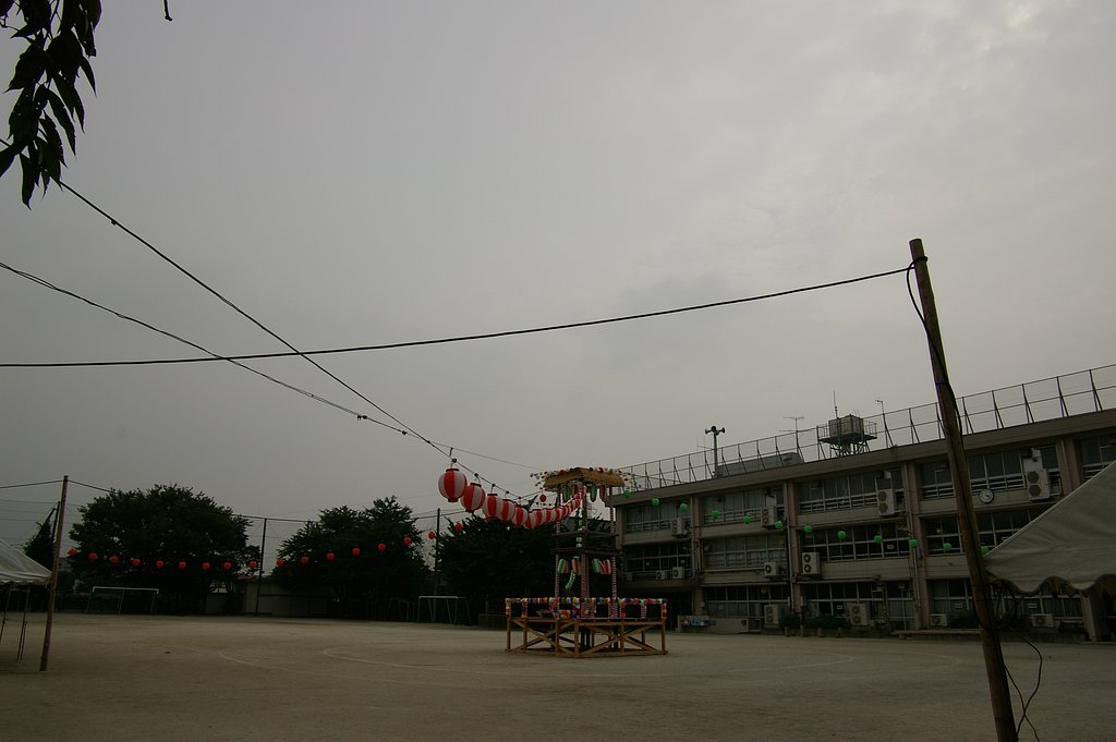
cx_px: 558
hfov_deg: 73.8
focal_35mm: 24
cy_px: 371
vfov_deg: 53.1
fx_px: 743
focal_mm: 16
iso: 200
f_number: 10
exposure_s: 1/400
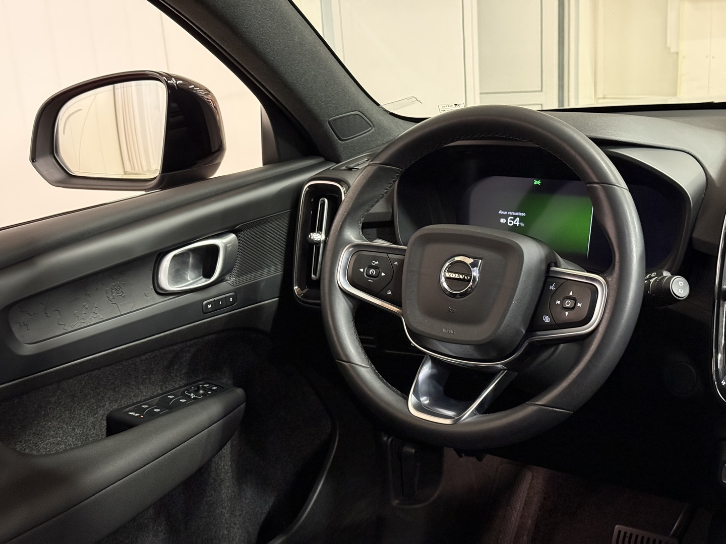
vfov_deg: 30.3
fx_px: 1007
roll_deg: +4.0
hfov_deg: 39.7
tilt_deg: -16.2
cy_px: 272
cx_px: 363
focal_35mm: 48
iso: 500
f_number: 1.78
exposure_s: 1/36
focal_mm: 6.76
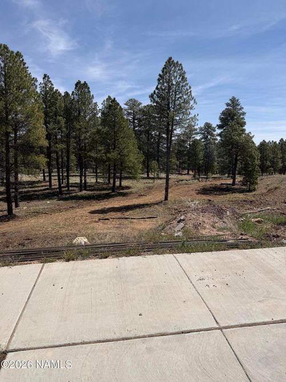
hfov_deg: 56.8
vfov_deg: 71.6
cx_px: 143
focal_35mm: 24
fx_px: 264
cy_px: 191
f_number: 1.78
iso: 80
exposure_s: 1/6711
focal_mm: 6.76
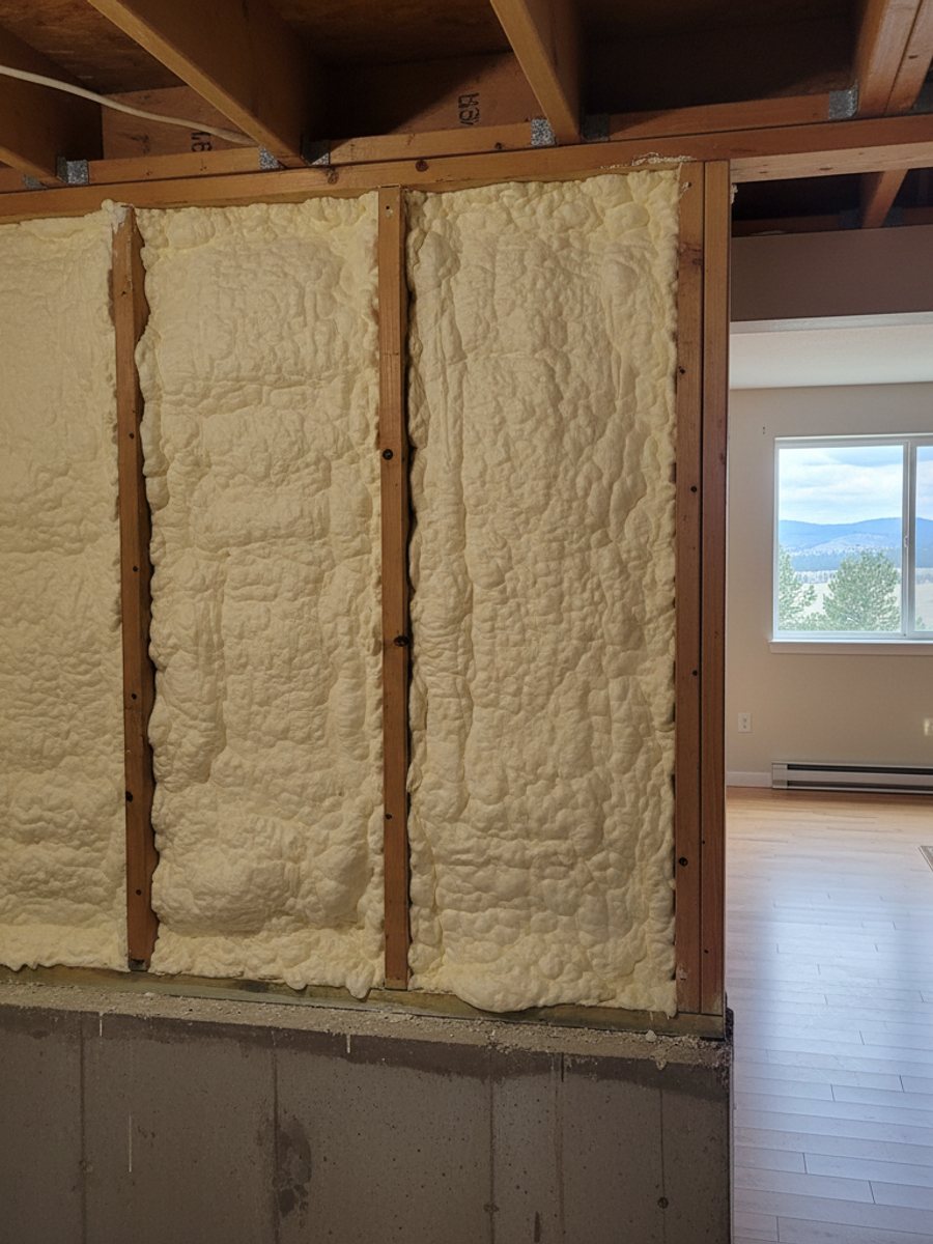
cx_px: 466
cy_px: 622
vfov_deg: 71.6
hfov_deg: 56.8
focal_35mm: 24
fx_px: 862
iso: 329
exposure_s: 1/738
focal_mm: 6.8
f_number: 1.78
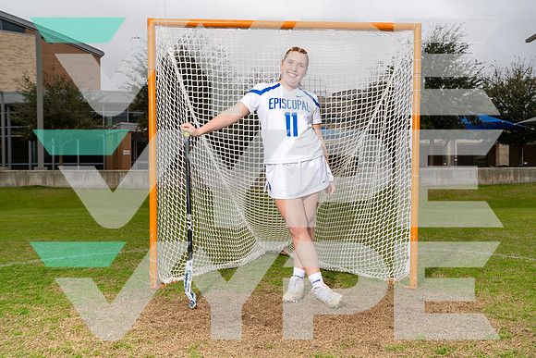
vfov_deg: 35.1
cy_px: 179
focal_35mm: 38
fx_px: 566
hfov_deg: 50.7
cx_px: 268
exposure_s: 1/250
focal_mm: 38
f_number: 6.3
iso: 200
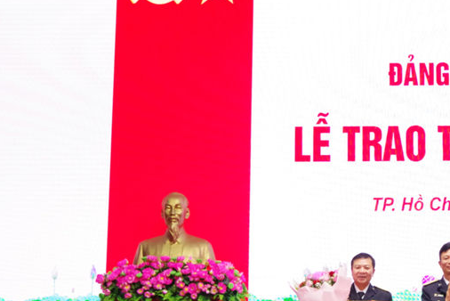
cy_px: 184
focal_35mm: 64
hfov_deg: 30.1
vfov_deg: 21.2
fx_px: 800
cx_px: 398
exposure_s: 1/80
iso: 3200
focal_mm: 24
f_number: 5
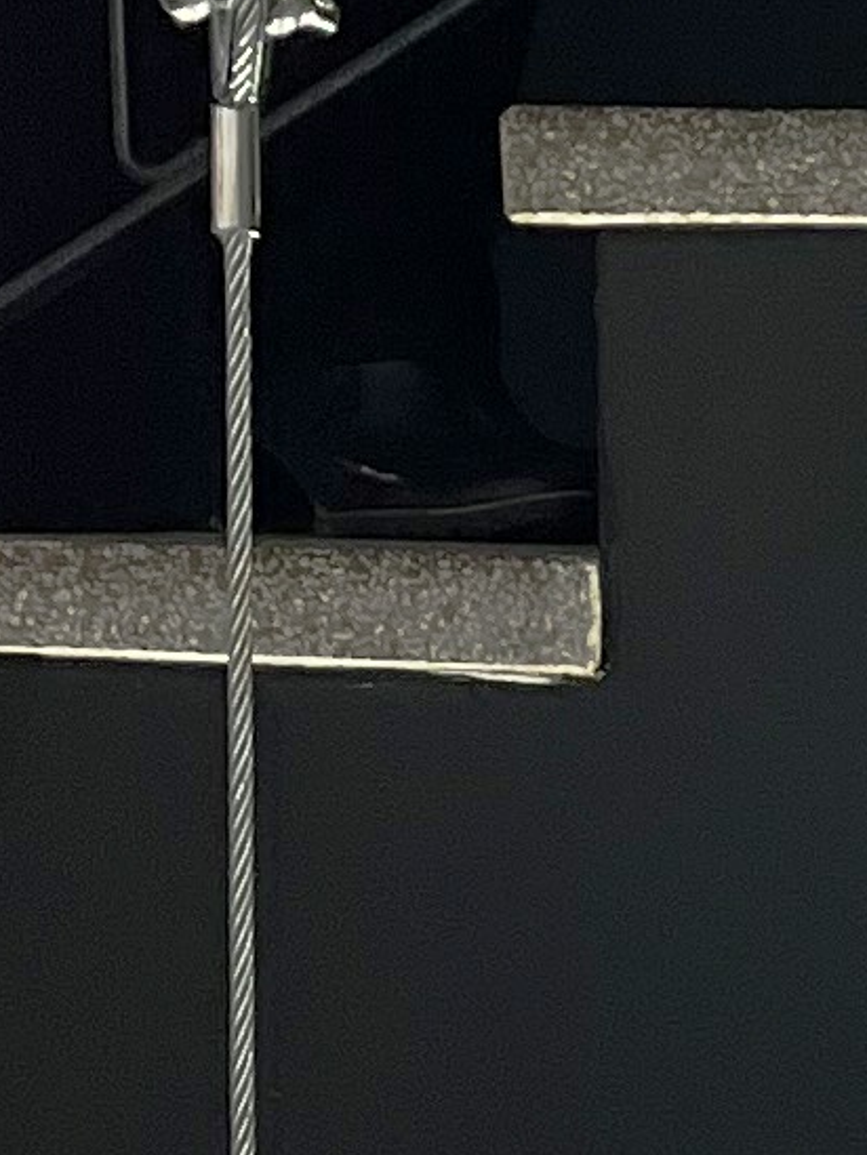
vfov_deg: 10.3
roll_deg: -1.4
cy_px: 1043
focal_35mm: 191
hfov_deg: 7.1
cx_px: 2447
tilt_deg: -4.1
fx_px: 6376
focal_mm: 5.1
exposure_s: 1/241
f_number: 1.6
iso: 50
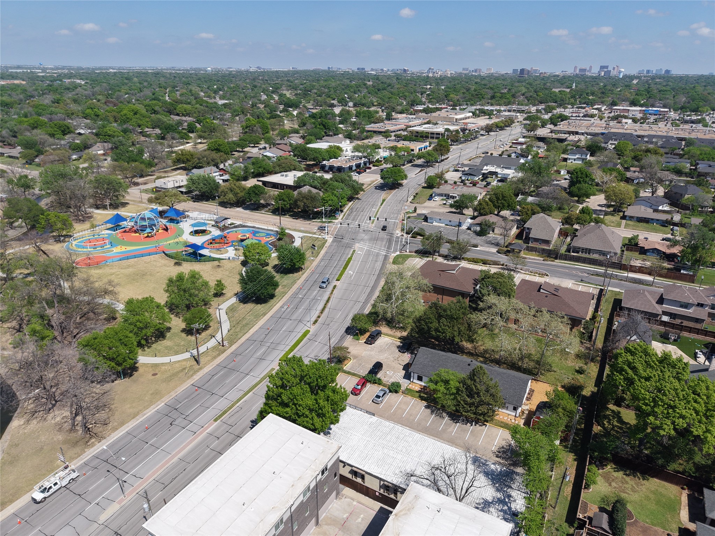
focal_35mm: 24
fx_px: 496
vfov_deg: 56.8
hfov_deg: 71.6
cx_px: 358
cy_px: 268
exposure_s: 1/6000
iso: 190
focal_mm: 8.67
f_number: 1.8
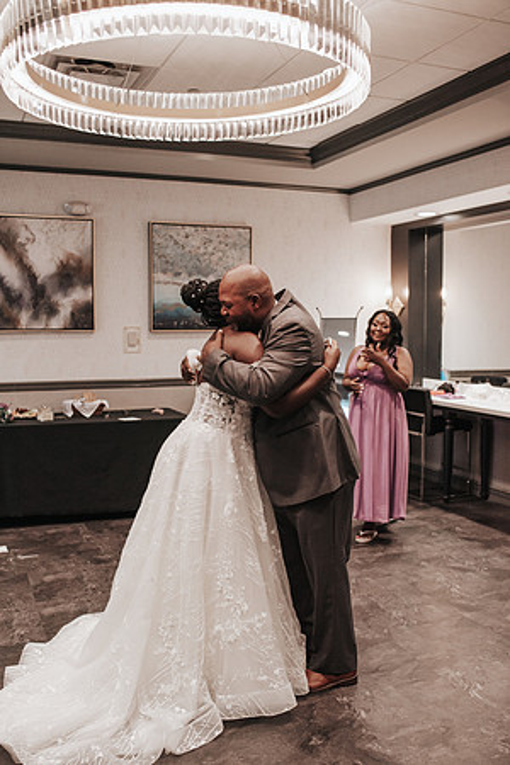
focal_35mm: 35
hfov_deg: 37.9
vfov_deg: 54.4
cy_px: 382
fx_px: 744
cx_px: 255
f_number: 3.2
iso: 1000
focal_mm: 35
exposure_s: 1/640
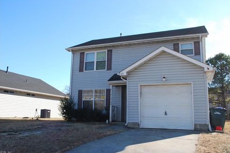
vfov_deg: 38.9
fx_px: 217
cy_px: 76
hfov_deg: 55.8
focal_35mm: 34
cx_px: 118
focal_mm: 22
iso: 100
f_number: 6.3
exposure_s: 1/160
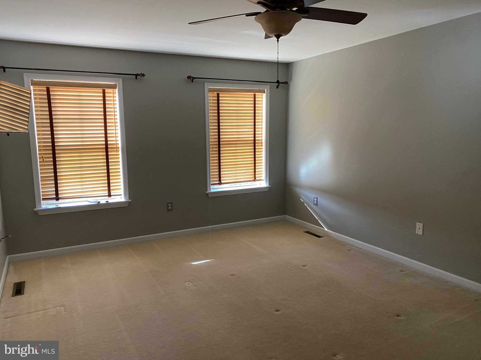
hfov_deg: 67.3
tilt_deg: -7.8
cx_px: 240
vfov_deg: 53.1
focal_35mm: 26
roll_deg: -0.5
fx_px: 361
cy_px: 180
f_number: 1.8
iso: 160
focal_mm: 4.25
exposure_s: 1/60
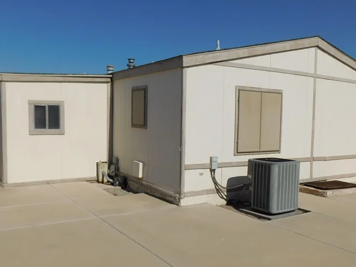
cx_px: 189
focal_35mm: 35
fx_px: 360
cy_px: 145
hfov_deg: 52.6
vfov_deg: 40.7
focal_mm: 4
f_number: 6
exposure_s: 1/1500
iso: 125
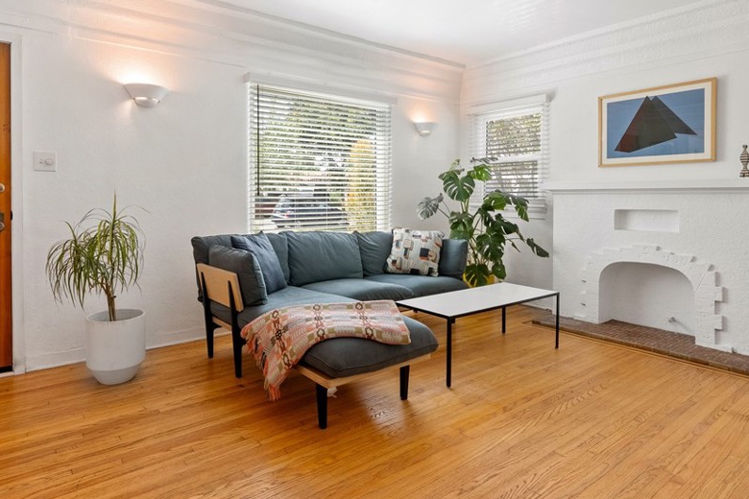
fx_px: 437
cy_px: 198
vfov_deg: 59.0
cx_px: 304
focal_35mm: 21
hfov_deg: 80.4
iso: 320
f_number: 9
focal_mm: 16
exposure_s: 1/30
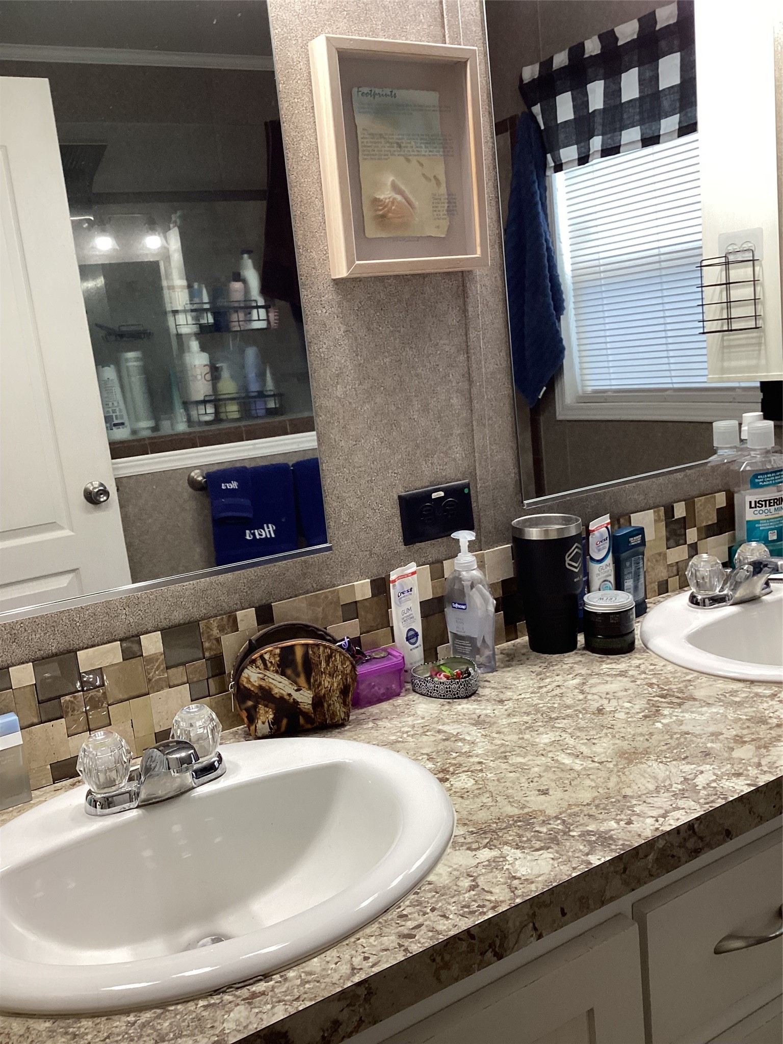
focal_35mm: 31
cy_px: 522
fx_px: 935
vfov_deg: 58.4
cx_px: 392
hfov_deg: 45.4
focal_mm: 3.3
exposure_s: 1/60
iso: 100
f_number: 2.4
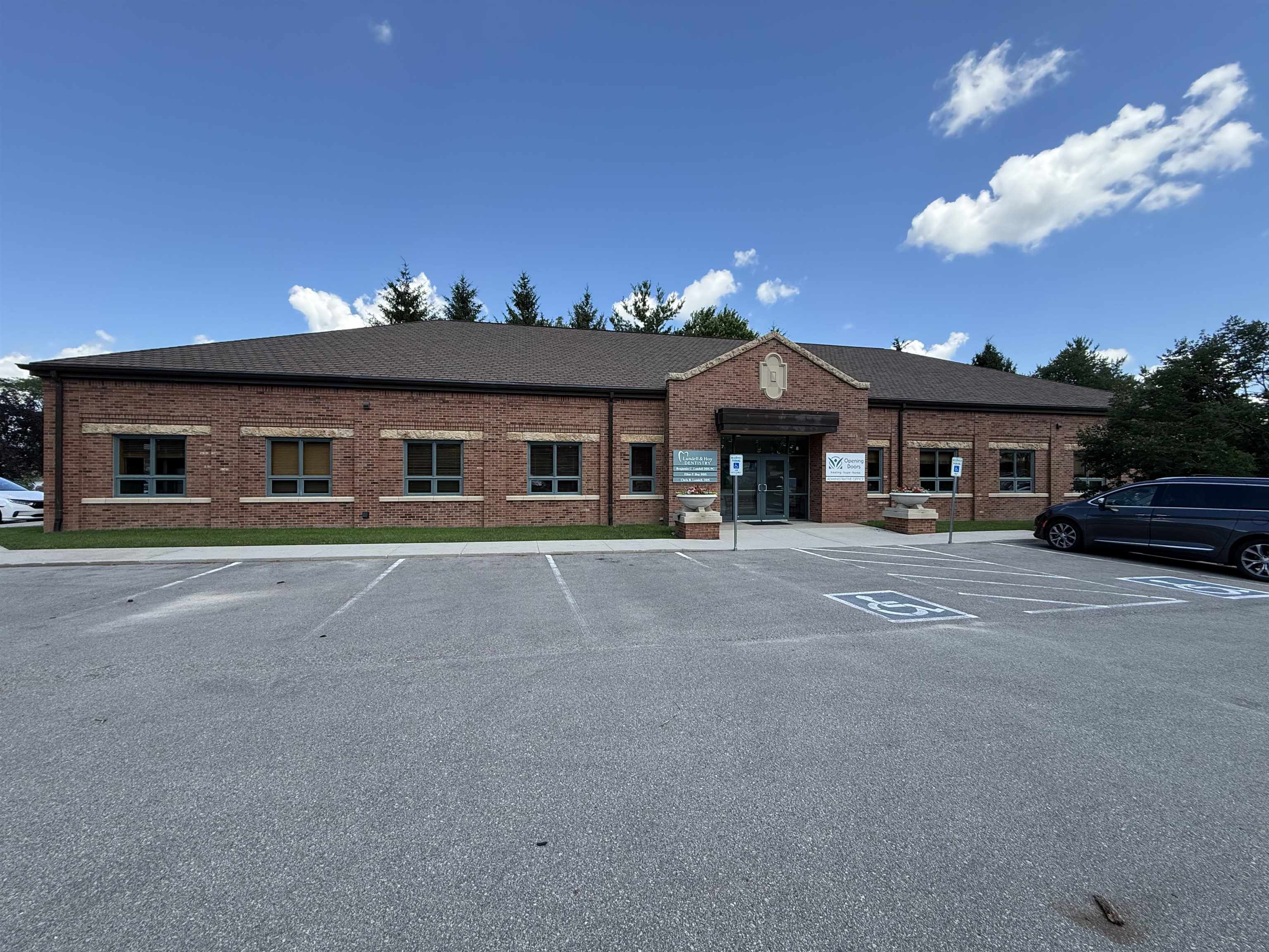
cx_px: 634
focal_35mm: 14
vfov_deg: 85.7
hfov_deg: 102.1
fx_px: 513
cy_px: 476
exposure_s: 1/901
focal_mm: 2.22
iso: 64
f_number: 2.2
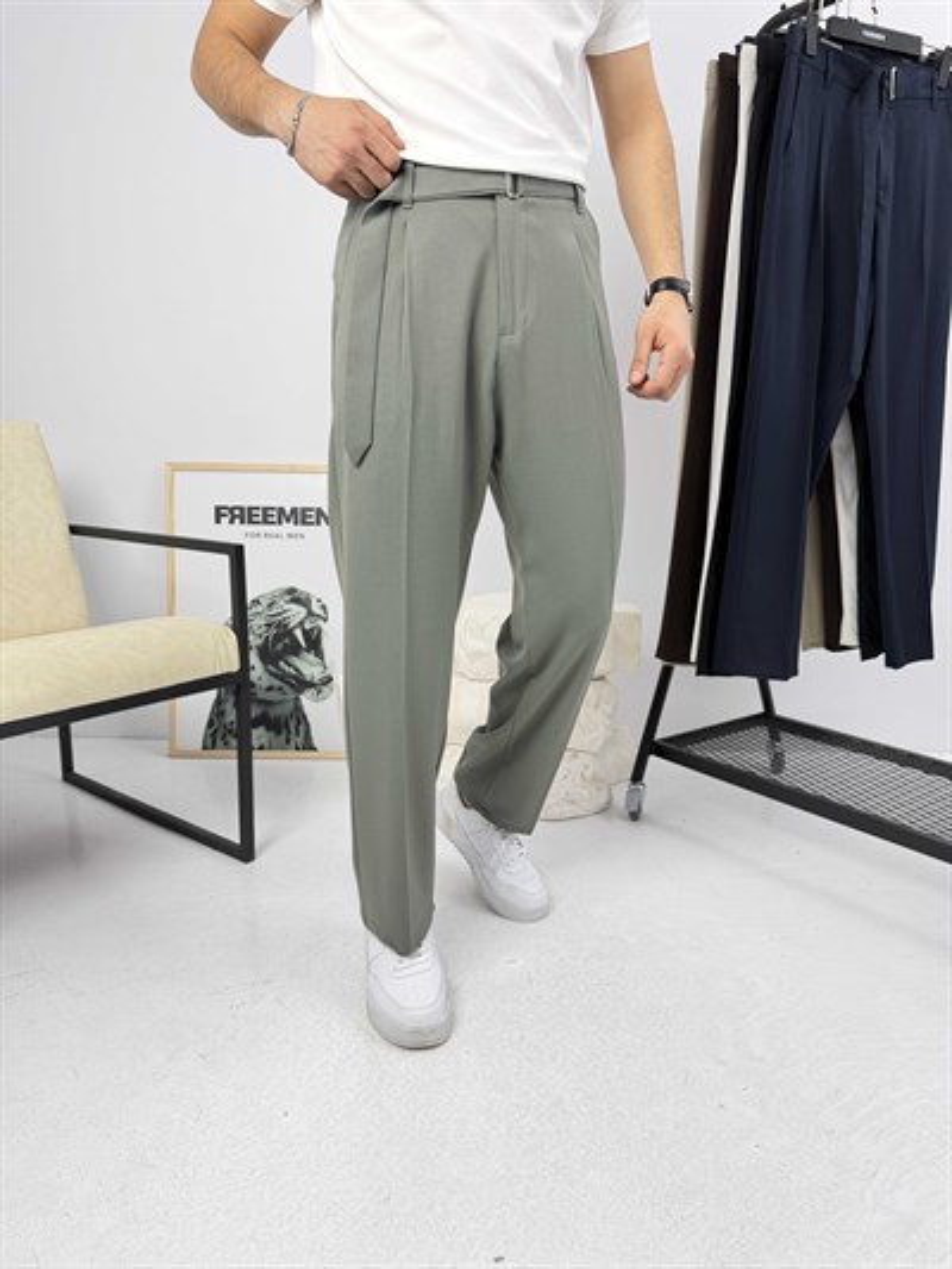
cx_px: 476
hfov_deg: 56.8
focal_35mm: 24
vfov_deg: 71.6
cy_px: 634
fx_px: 880
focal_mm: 6.76
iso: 160
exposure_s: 1/121
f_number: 1.78
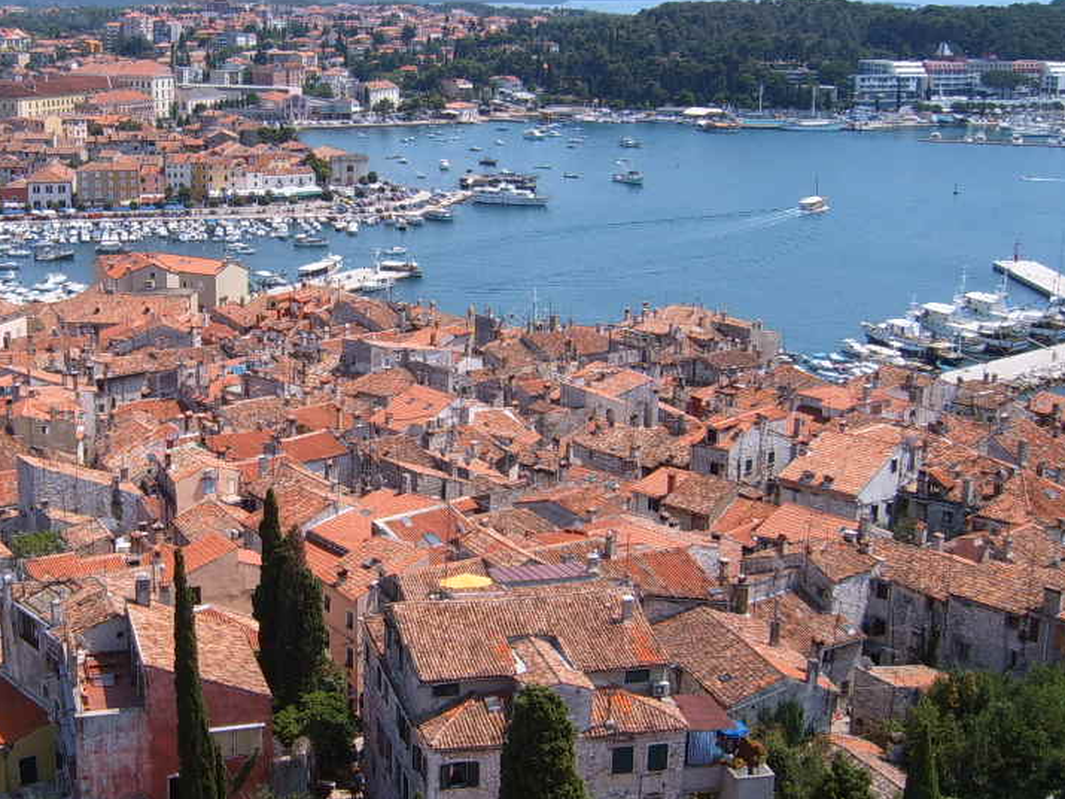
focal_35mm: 53
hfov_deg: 35.7
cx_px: 322
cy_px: 386
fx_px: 1630
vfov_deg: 27.5
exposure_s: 1/350
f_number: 6
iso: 63
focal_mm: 6.2
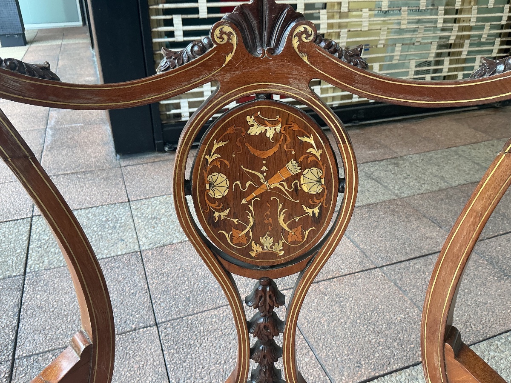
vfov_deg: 48.2
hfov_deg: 61.7
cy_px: 192
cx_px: 256
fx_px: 428
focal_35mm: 29
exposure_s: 1/120
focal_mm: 3
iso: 64
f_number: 1.8
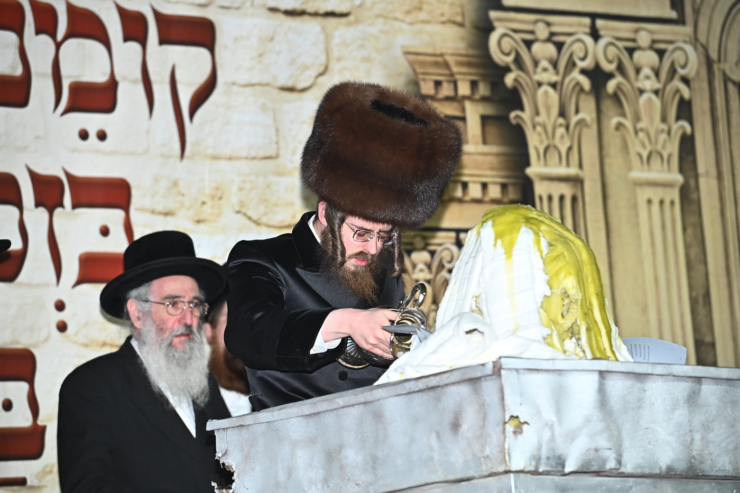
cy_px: 246
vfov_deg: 7.6
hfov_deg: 11.4
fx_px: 3699
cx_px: 370
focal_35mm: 180
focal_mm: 180
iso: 2000
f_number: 5.6
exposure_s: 1/200
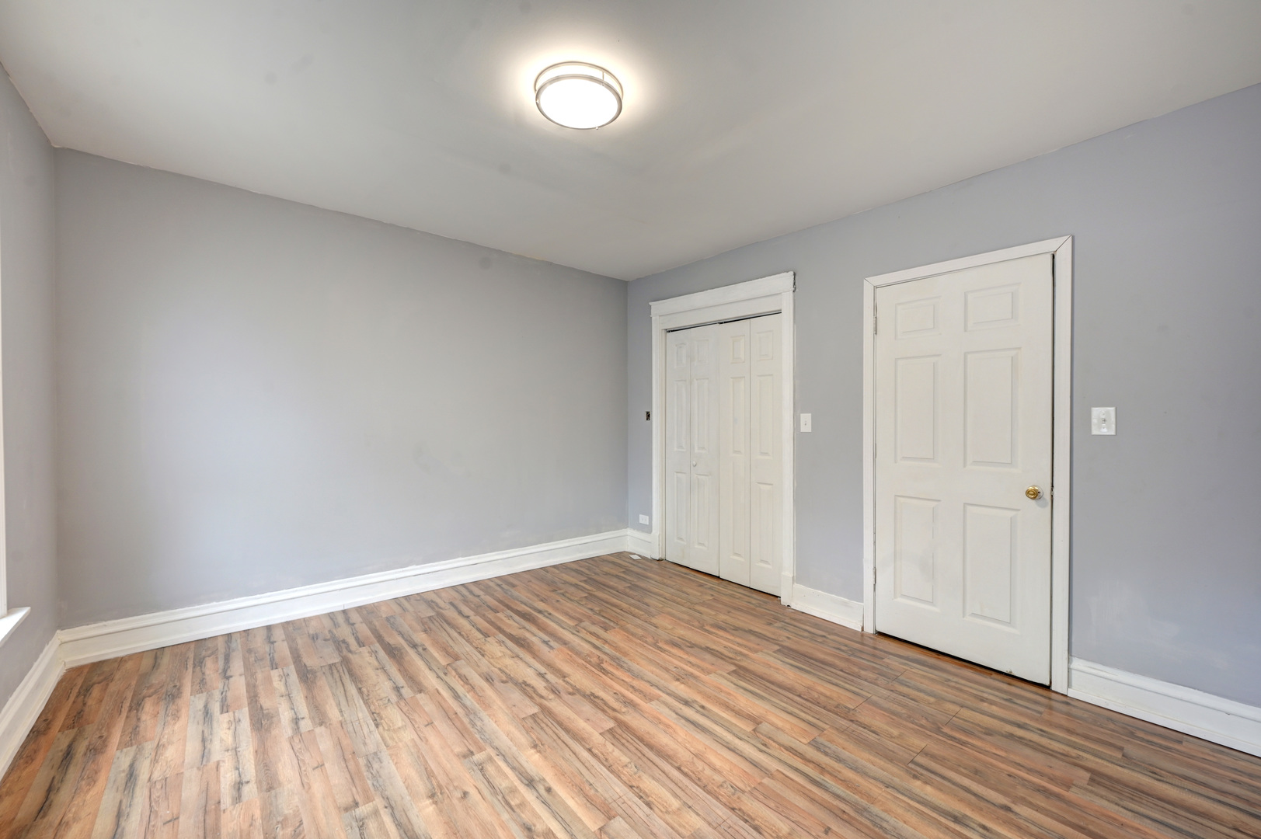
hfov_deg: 104.3
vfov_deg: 81.1
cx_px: 630
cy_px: 420
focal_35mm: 14
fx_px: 490
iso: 400
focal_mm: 14
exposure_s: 1/15
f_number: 8
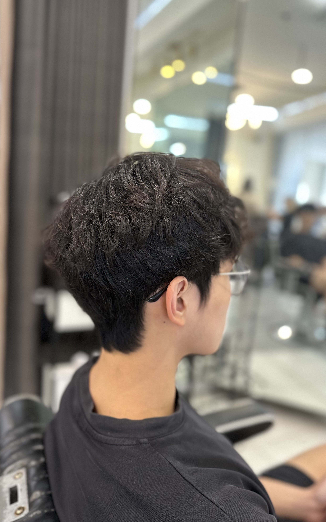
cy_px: 259
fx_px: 370
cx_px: 146
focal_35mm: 26
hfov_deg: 47.5
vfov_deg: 70.4
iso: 400
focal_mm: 6.86
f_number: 1.78
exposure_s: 1/60
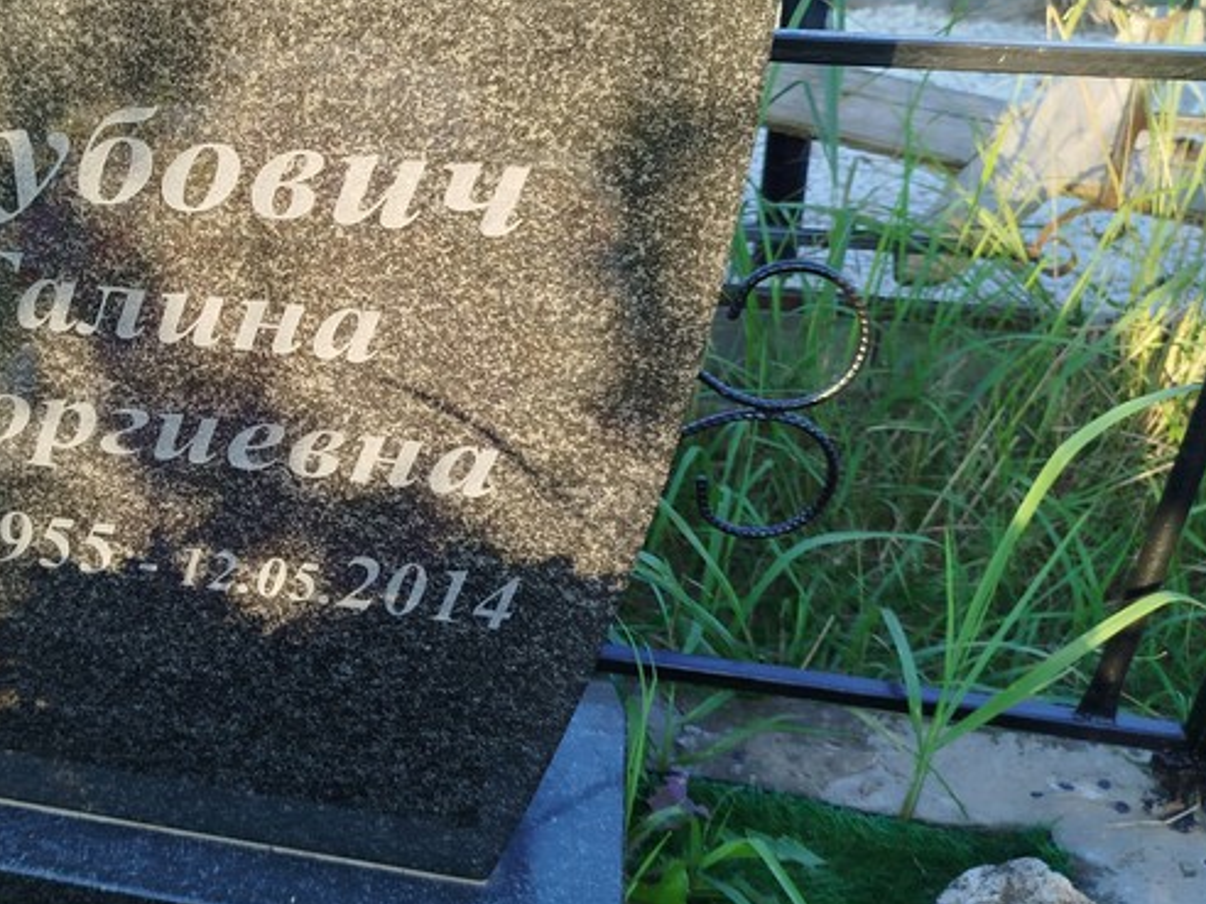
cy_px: 390
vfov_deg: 36.8
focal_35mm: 39
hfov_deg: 45.7
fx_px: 1359
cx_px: 262
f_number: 1.7
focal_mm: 5.31
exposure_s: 1/178
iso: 50
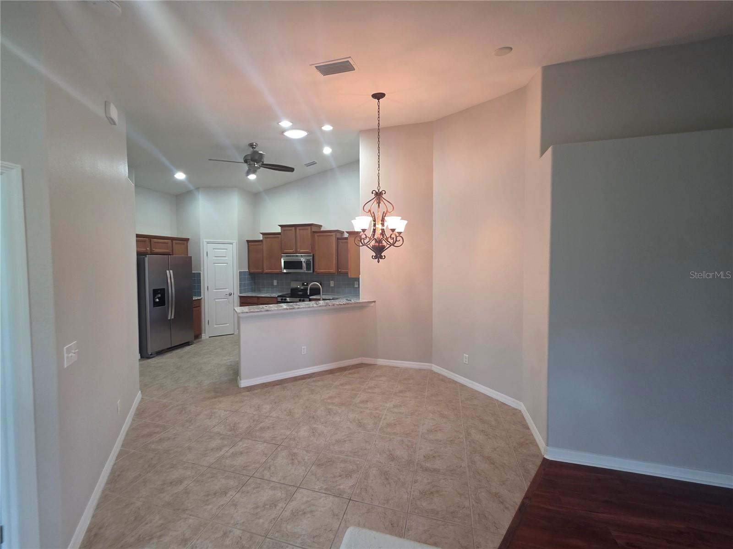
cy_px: 274
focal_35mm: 13
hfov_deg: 106.2
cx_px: 366
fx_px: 275
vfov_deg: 89.9
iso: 200
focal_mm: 2.2
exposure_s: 1/60
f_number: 1.9
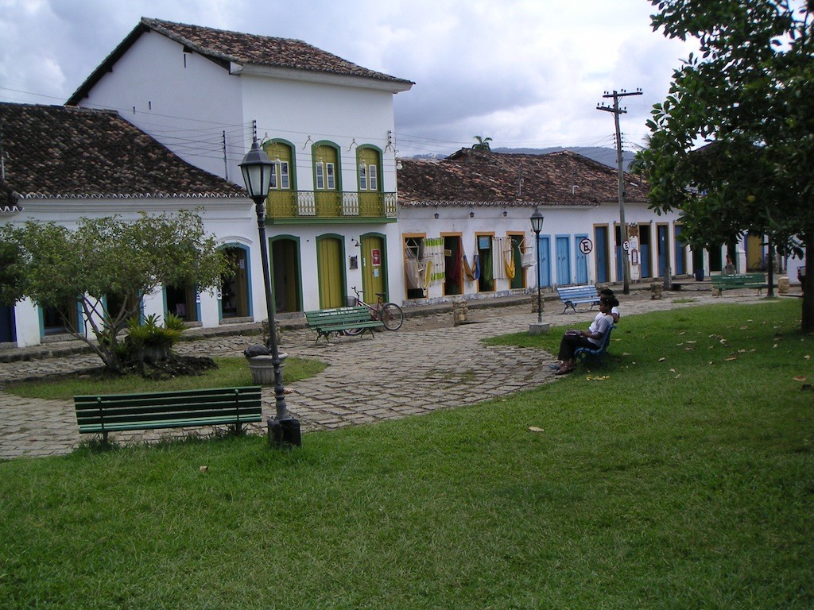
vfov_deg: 37.7
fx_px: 894
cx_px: 407
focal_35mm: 38
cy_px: 305
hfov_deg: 49.0
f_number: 2.8
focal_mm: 6
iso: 50
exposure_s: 1/500
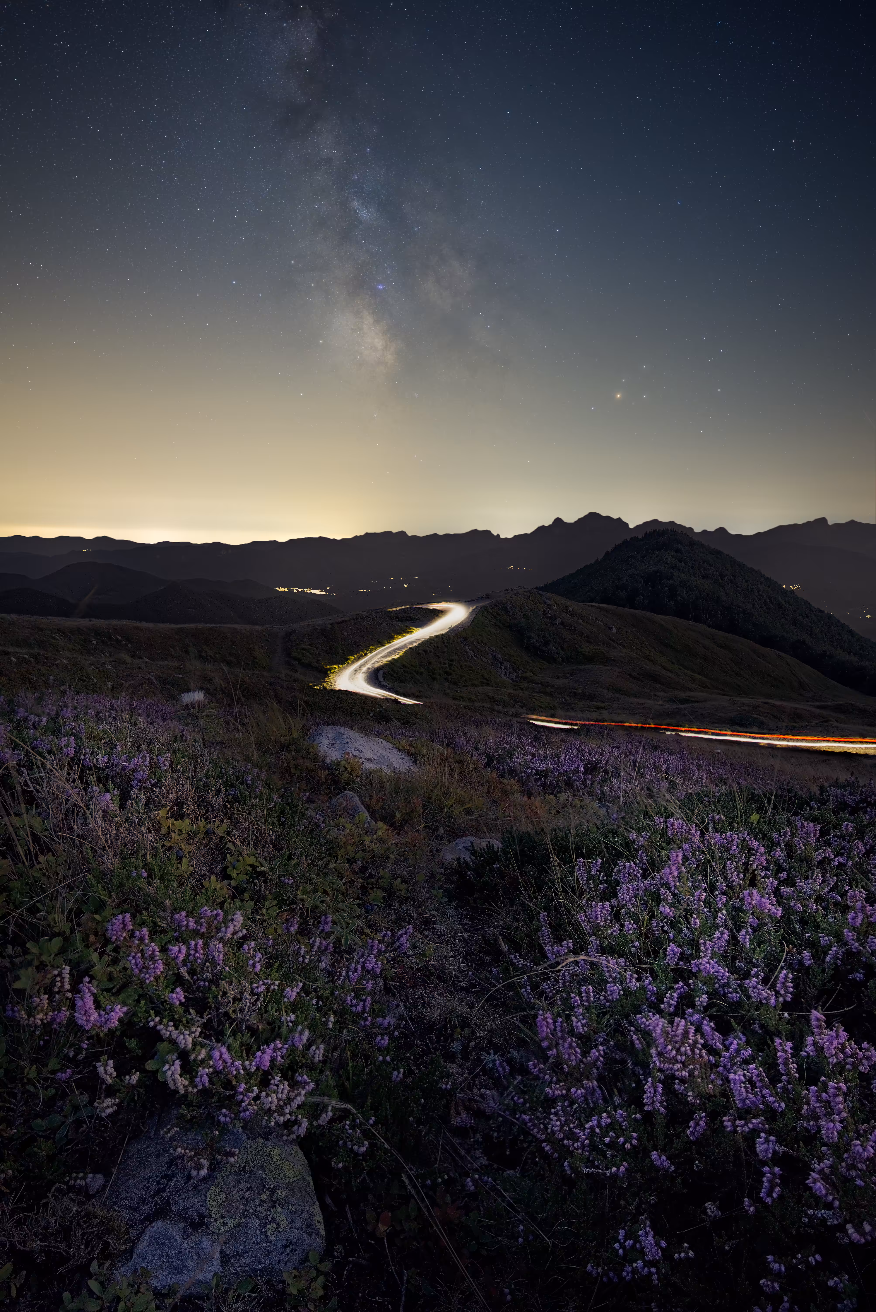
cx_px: 438
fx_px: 656
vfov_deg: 90.0
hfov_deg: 67.4
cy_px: 656
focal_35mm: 18
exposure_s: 1/45
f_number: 11
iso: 800
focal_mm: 18
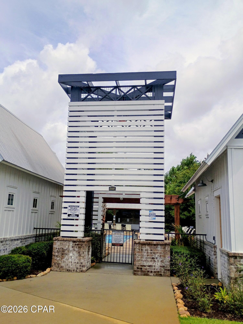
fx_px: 271
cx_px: 122
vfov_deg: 61.7
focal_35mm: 29
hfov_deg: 48.2
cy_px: 162
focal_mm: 4.27
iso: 100
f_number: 1.8
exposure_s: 1/1730
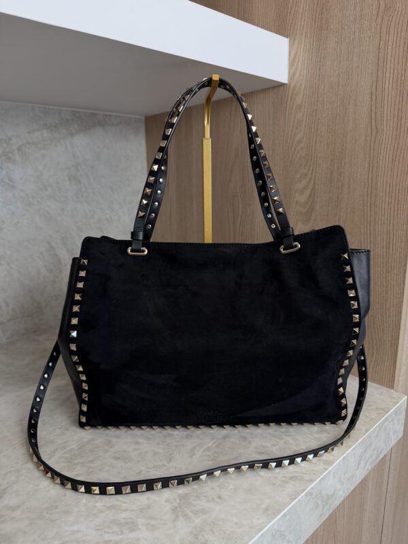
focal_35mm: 24
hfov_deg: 56.8
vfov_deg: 71.6
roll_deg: +0.5
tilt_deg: -12.1
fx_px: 377
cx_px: 204
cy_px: 272
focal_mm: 6.76
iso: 200
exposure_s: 1/150
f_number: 1.78
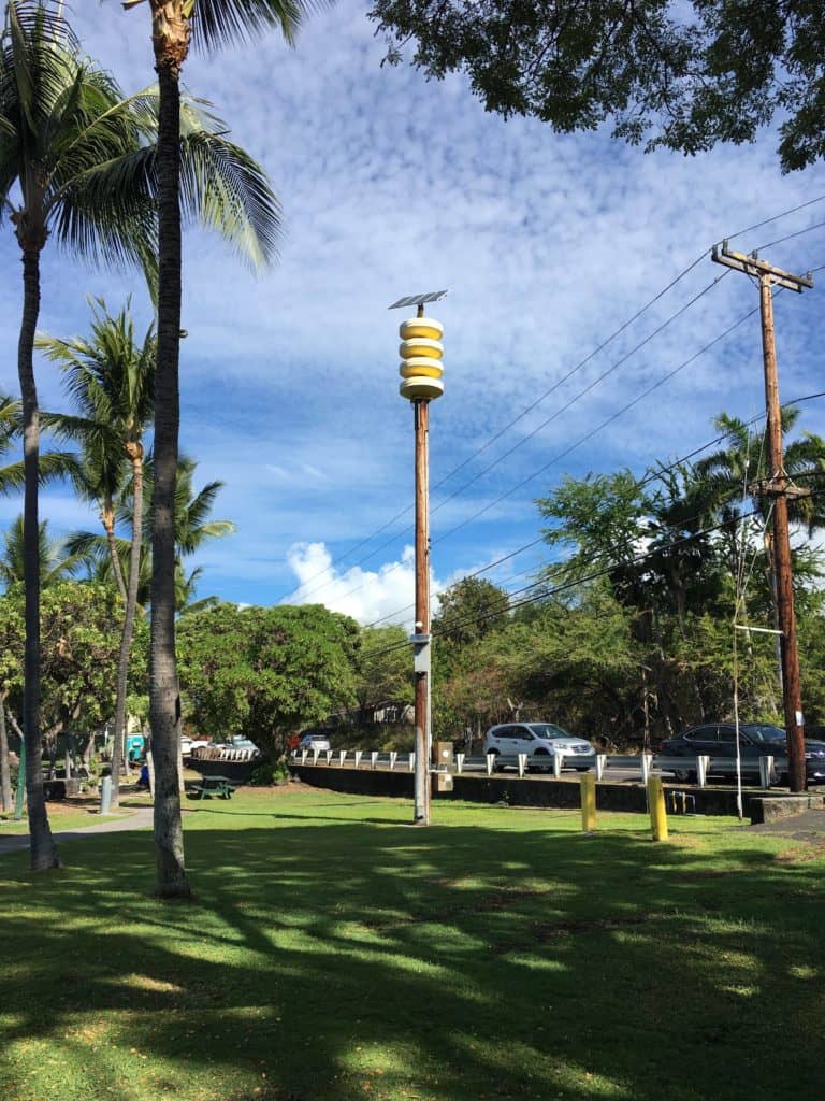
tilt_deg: +11.3
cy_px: 550
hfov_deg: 48.2
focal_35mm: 29
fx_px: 922
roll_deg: -0.6
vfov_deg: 61.7
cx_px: 412
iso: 25
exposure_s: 1/1241
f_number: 2.2
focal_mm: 4.15
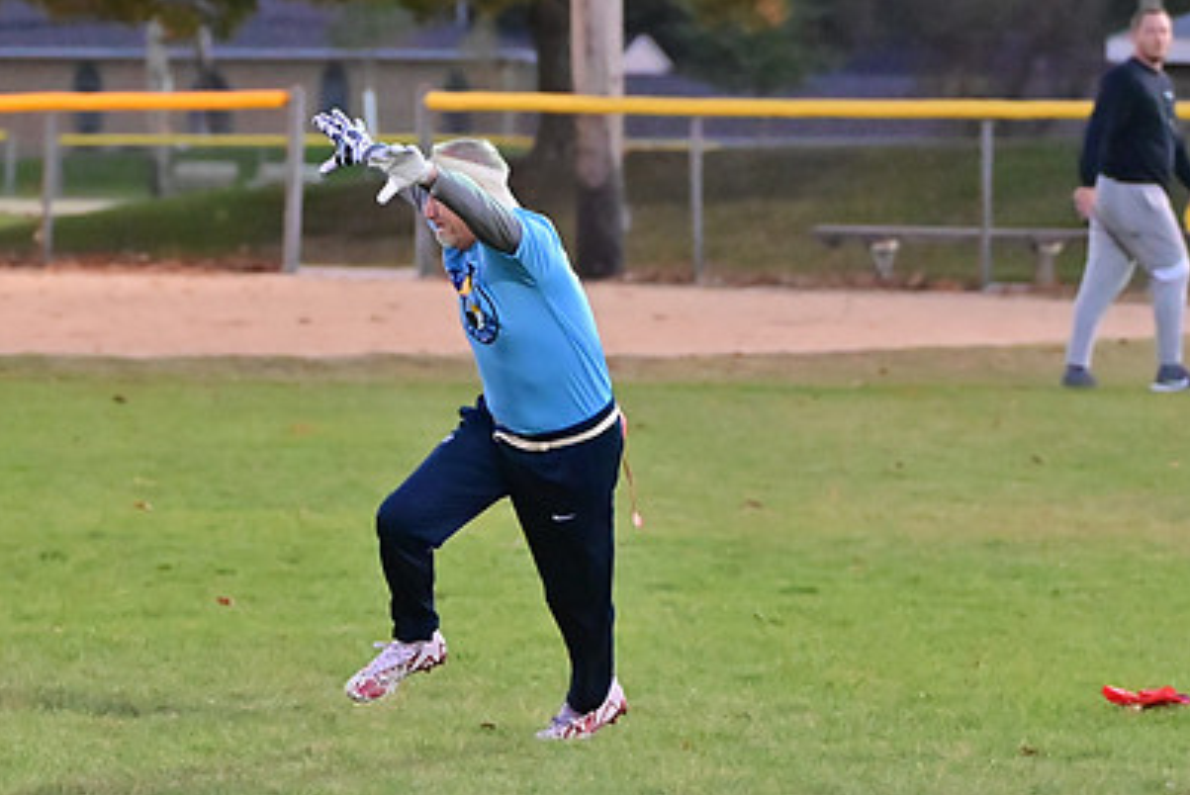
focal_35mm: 292
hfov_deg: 7.1
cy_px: 500
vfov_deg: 4.7
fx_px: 9659
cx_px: 614
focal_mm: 135
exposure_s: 1/500
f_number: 4
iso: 6400
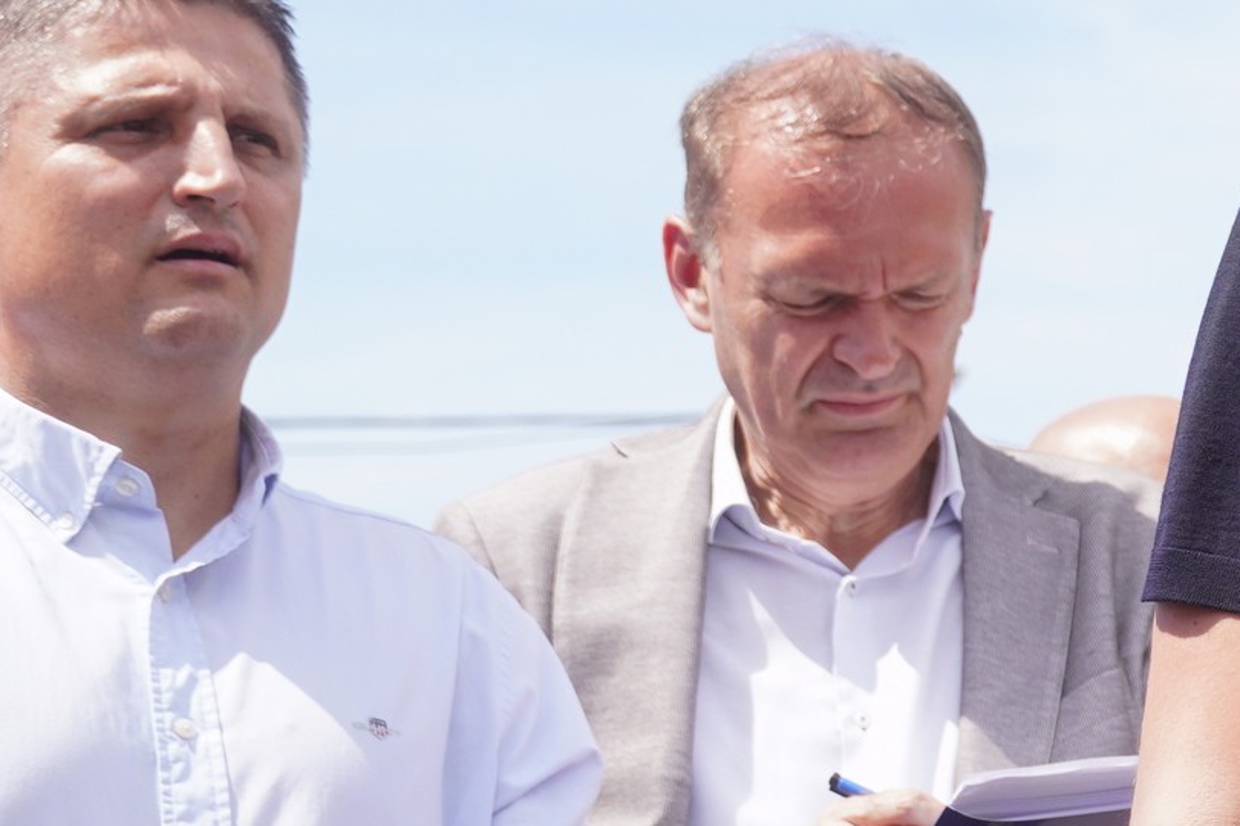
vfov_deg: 8.4
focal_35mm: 163
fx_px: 5614
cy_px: 89
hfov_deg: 11.1
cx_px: 2705
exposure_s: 1/800
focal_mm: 33
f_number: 4
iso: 160
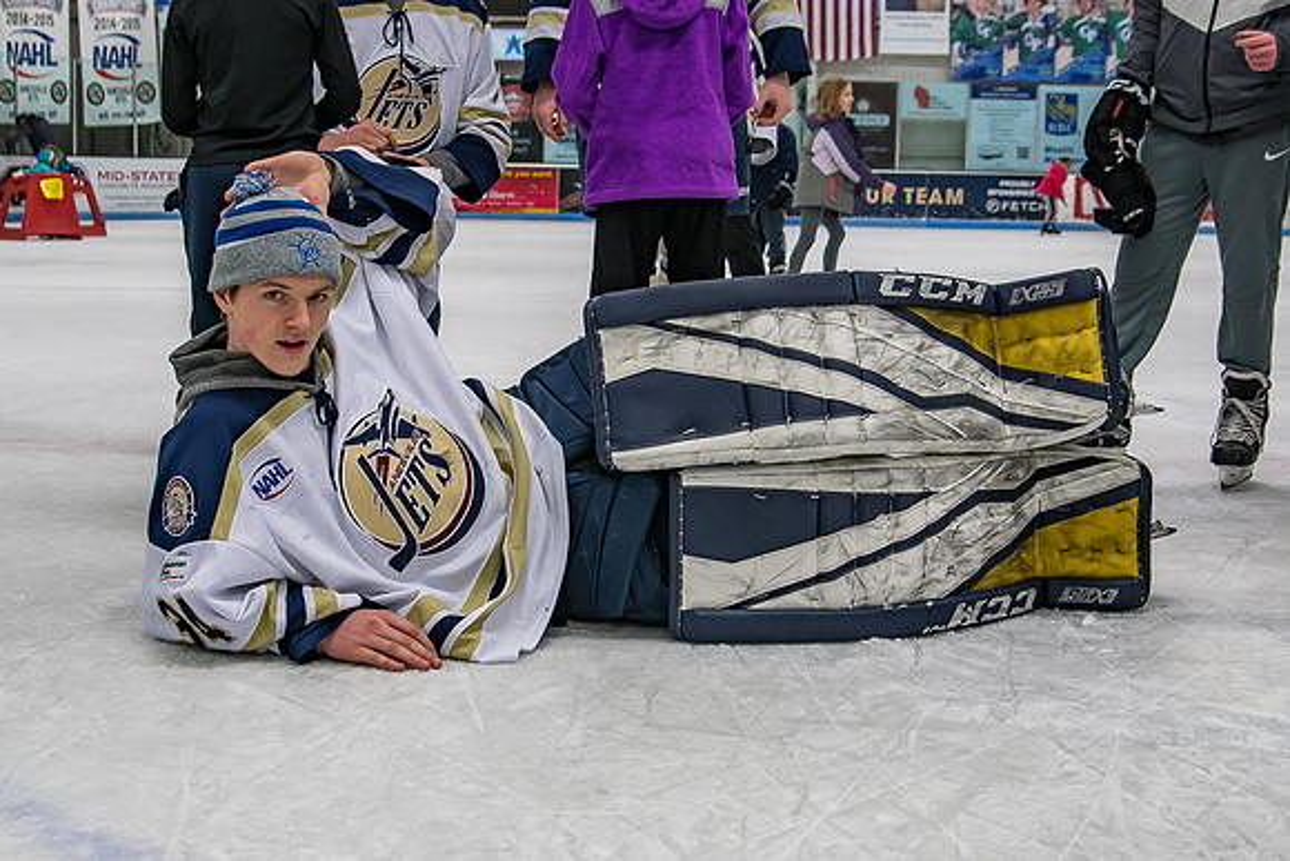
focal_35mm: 55
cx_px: 640
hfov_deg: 36.3
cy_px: 418
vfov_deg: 24.7
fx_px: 1965
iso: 360
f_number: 4
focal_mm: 28
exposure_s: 1/250
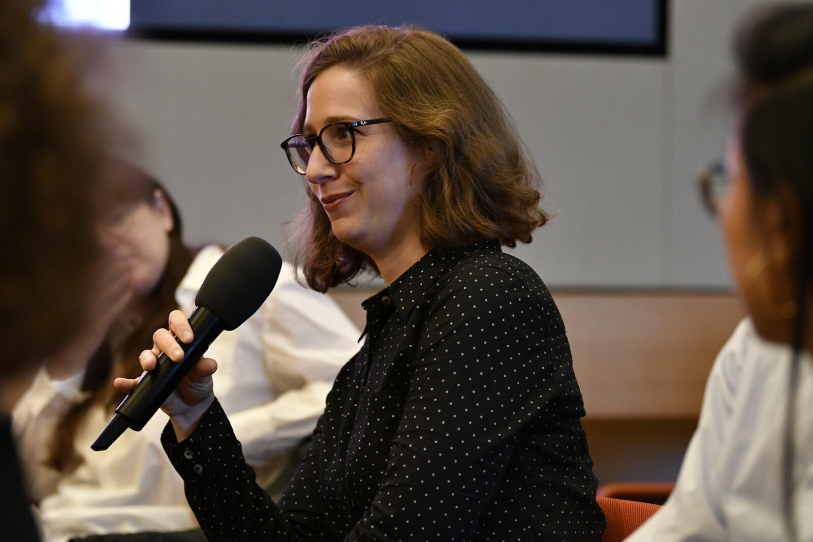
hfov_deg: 15.2
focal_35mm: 135
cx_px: 406
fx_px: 3048
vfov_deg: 10.2
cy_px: 271
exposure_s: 1/160
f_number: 2.8
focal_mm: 90
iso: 3200
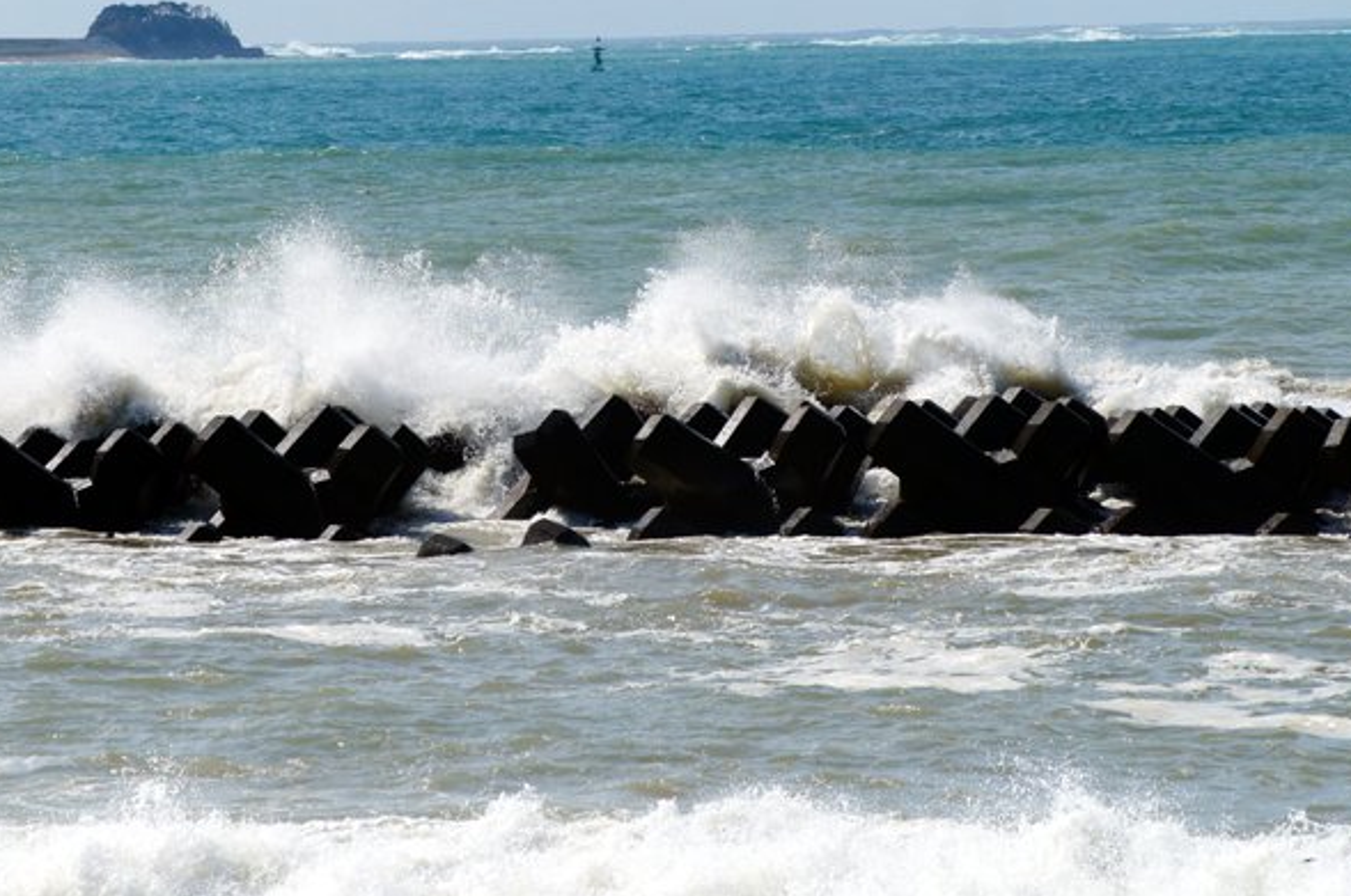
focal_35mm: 220
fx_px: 8245
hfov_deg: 9.4
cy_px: 268
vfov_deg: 6.2
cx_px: 470
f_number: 10
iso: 200
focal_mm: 96
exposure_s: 1/1000
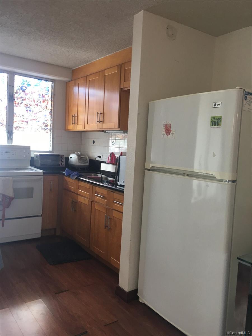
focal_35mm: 29
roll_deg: -2.3
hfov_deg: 48.2
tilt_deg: -1.9
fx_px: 281
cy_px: 168
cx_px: 126
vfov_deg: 61.7
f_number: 2.2
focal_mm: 4.15
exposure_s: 1/15
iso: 25
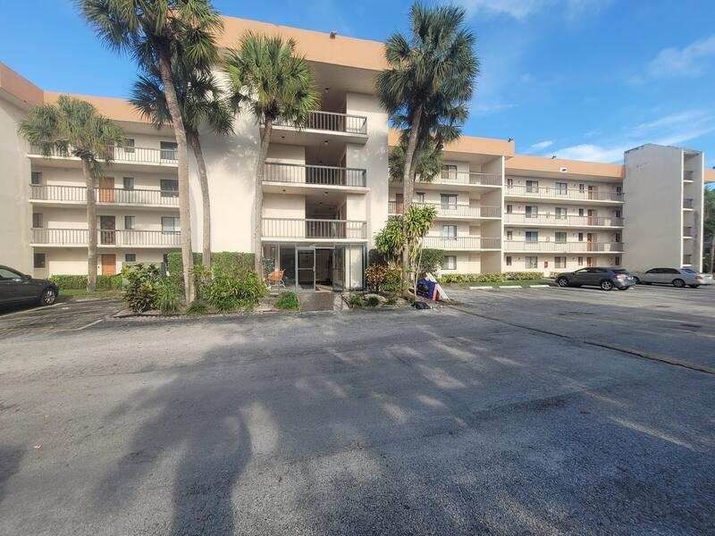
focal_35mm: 13
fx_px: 269
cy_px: 268
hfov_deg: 106.2
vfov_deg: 89.9
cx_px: 358
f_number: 2.2
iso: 40
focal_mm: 1.74
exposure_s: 1/601
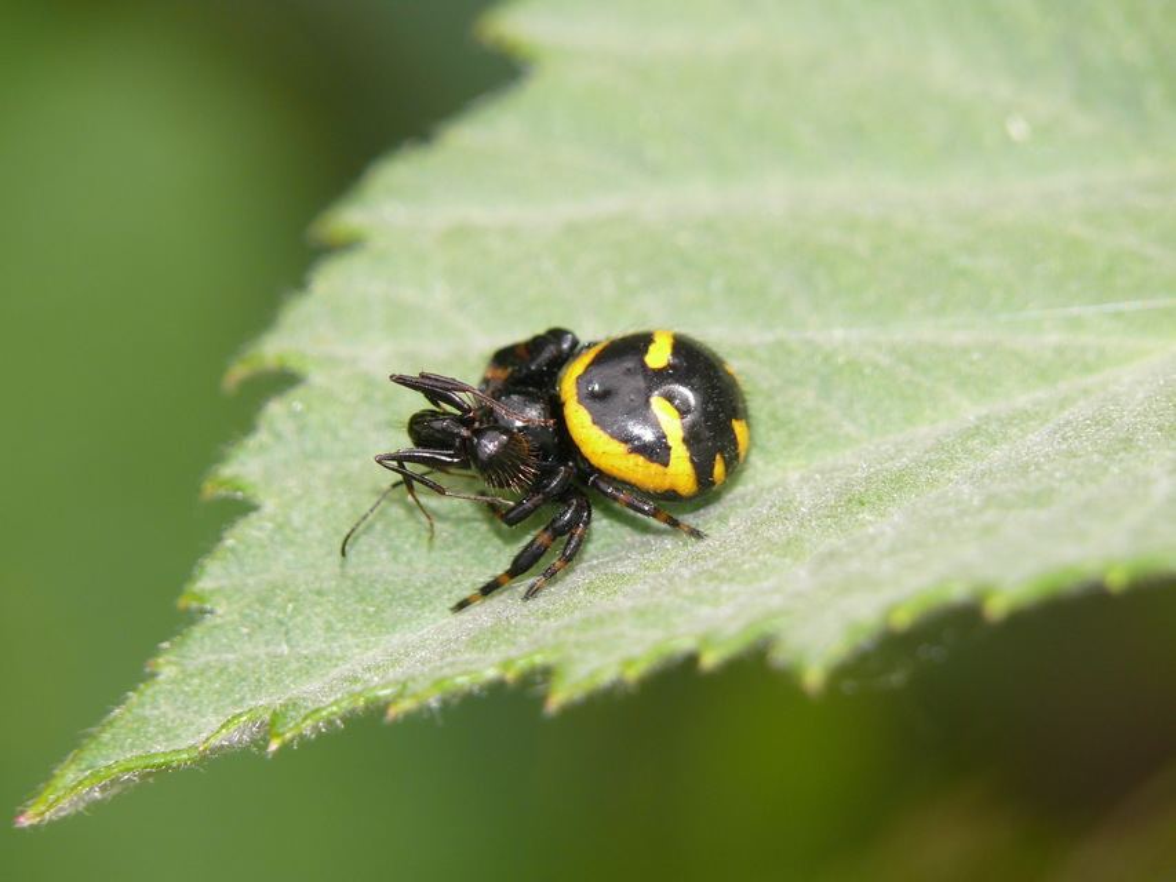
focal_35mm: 420
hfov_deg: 4.7
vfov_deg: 3.5
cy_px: 441
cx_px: 588
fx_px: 14271
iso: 100
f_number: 5.6
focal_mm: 88.8
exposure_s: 1/200
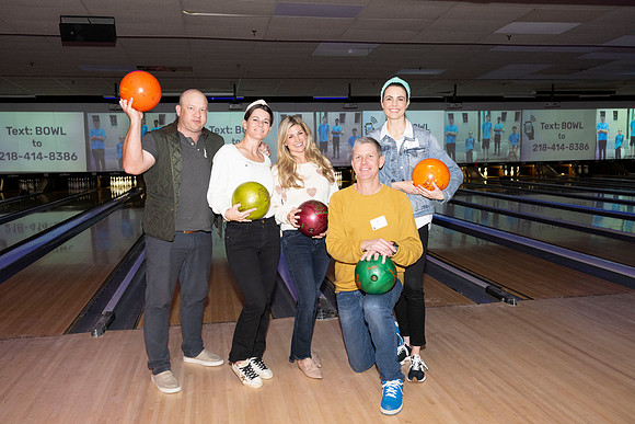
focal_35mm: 30
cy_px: 212
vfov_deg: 43.0
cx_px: 318
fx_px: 538
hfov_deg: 61.1
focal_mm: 30.5
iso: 1600
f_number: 5.6
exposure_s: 1/100
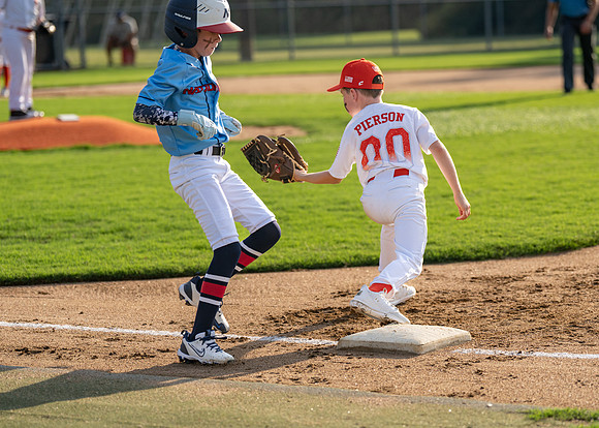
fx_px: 2429
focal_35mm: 143
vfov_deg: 10.1
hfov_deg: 14.0
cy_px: 256
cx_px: 359
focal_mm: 111
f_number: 2.8
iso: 200
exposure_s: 1/2500
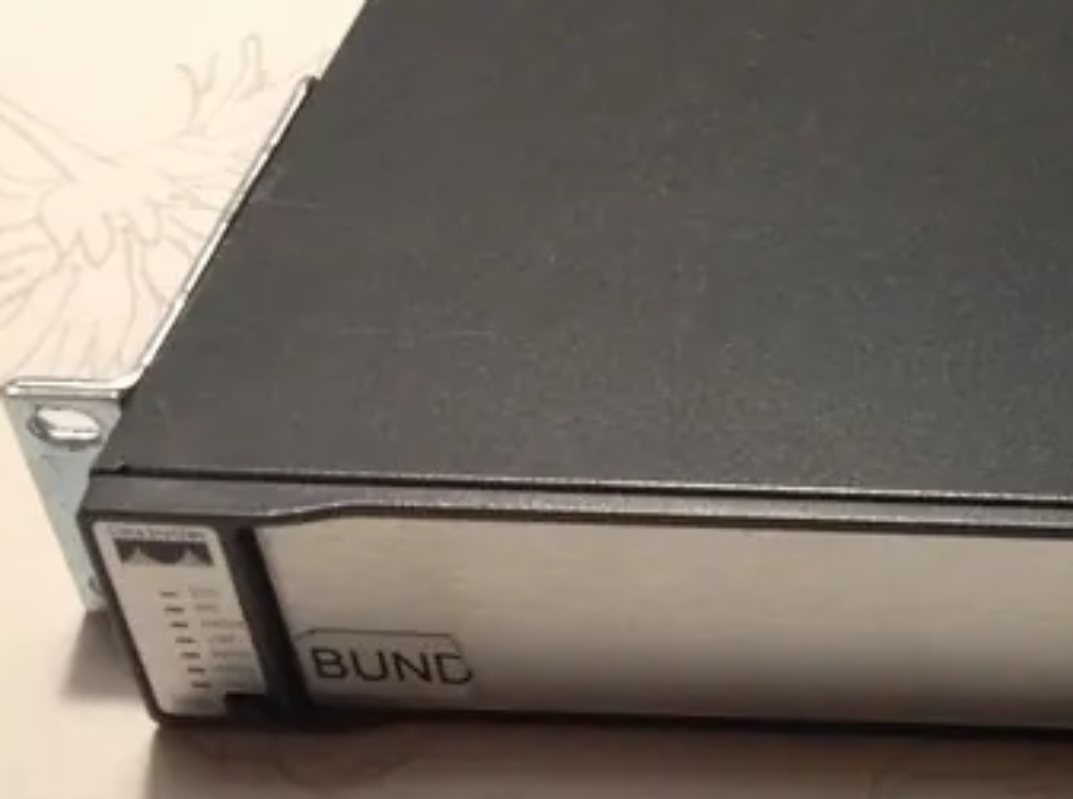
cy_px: 290
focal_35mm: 104
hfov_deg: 17.7
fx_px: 3216
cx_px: 1423
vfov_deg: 14.2
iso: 160
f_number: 2.4
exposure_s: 1/15
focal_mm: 4.28
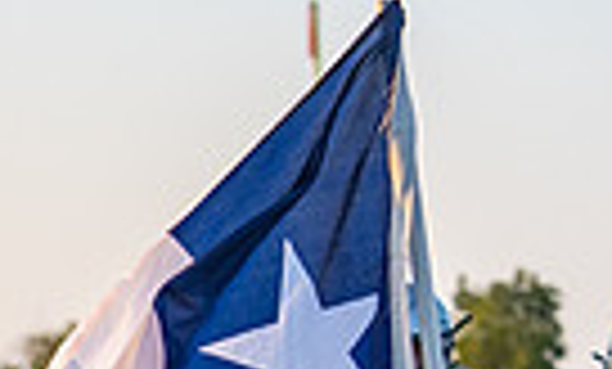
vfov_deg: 3.6
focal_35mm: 350
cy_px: 899
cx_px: -551
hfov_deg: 5.9
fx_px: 5781
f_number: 3.5
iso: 500
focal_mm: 70
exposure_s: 1/1000
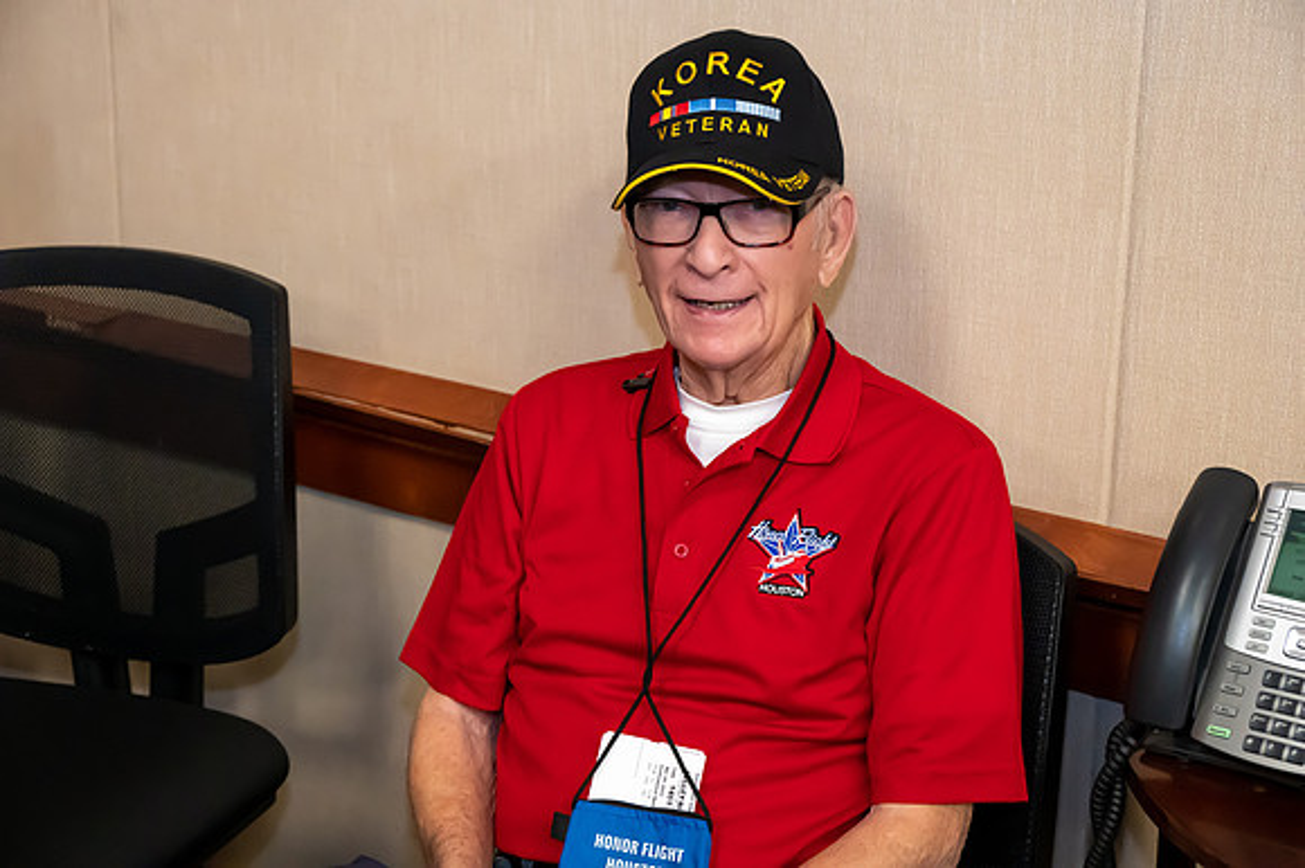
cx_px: 652
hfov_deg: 32.9
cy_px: 434
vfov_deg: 22.2
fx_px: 2210
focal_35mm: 61
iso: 12800
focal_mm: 61
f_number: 6
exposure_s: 1/160
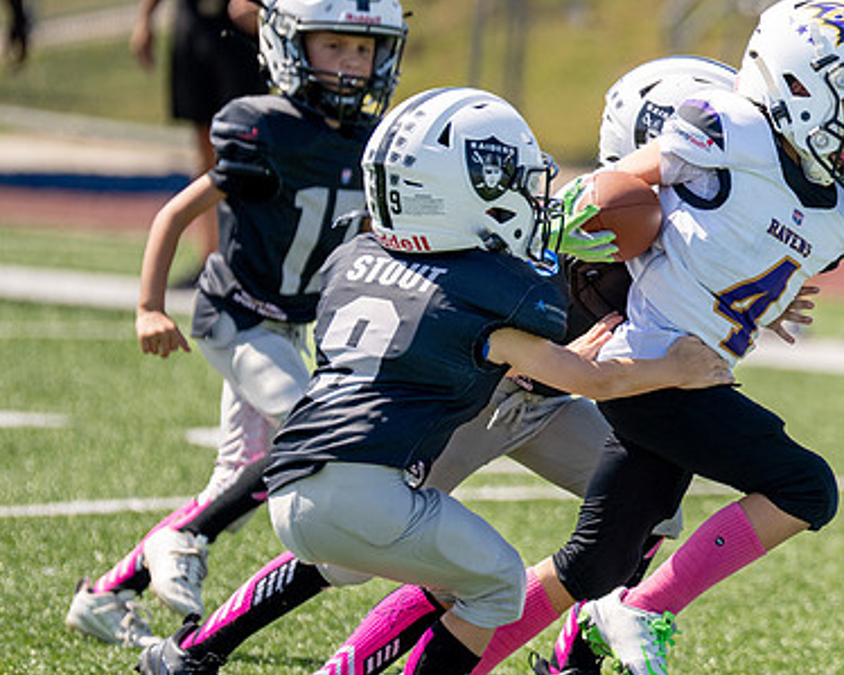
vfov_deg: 3.5
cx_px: 973
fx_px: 10938
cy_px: 241
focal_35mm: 438
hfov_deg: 4.4
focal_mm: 200
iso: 200
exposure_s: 1/3200
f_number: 2.8
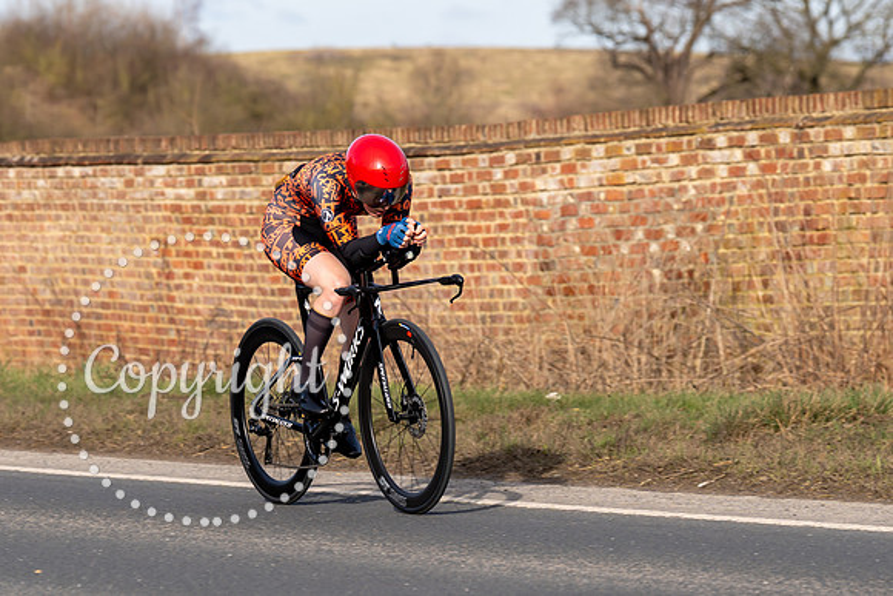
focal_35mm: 198
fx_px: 4909
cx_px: 387
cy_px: 245
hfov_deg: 10.4
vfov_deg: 6.9
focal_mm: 119
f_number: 4
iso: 100
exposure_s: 1/800
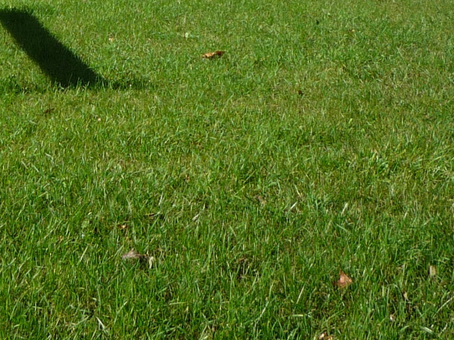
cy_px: -132
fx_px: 1259
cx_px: 82
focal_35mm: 96
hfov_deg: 20.2
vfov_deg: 14.6
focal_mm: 5.2
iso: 100
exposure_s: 1/400
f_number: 4.5
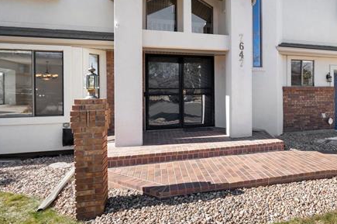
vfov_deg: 50.9
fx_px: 234
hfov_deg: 67.9
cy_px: 93
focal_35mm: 25
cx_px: 244
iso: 400
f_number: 8
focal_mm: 17
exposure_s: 1/100
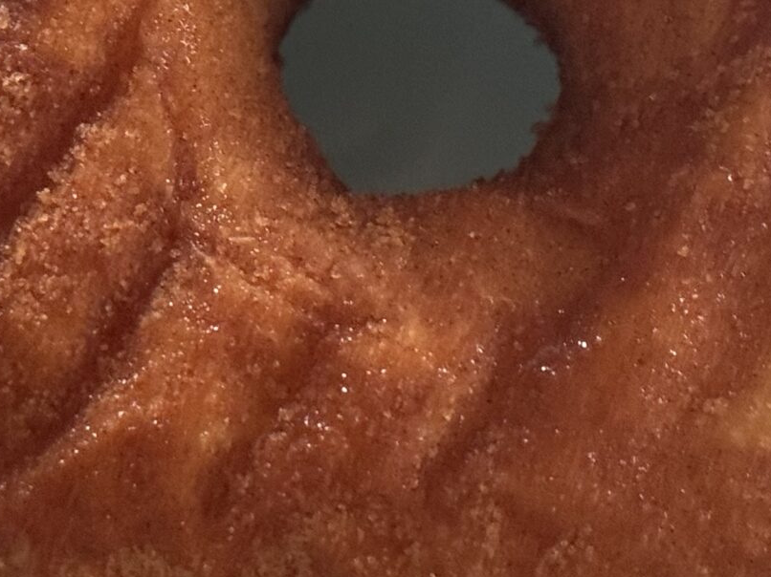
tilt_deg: -68.9
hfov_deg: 16.2
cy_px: 107
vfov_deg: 12.1
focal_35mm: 122
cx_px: 402
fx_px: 2716
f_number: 1.78
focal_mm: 6.76
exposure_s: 1/40
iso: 320
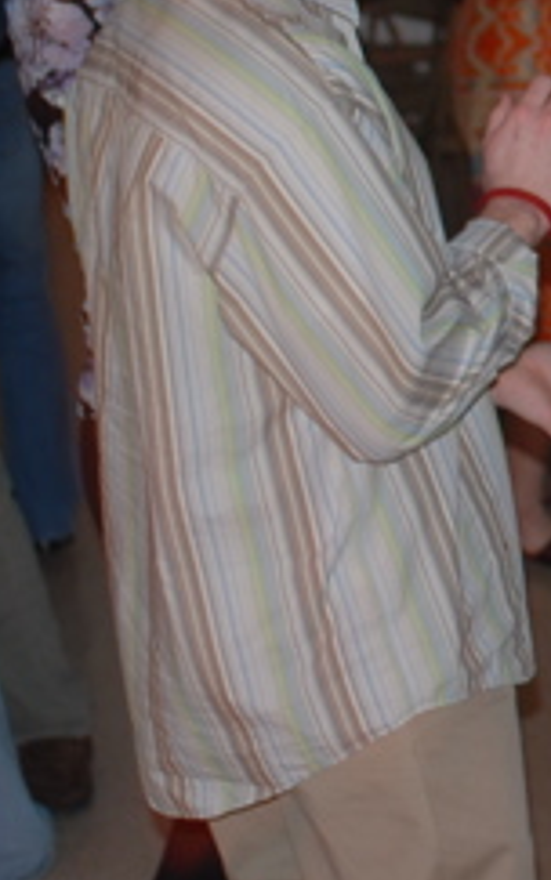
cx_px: 1200
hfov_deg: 7.1
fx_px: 4243
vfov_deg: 11.8
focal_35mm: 177
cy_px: 197
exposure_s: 1/8
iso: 100
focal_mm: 35
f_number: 2.8
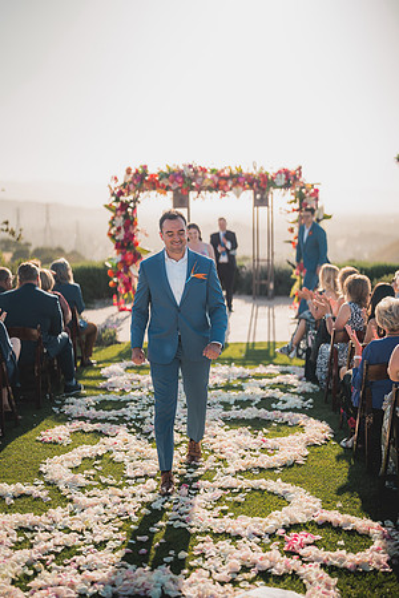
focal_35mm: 50
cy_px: 299
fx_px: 831
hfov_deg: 27.0
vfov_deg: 39.6
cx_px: 200
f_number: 1.2
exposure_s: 1/8000
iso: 100
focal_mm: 50
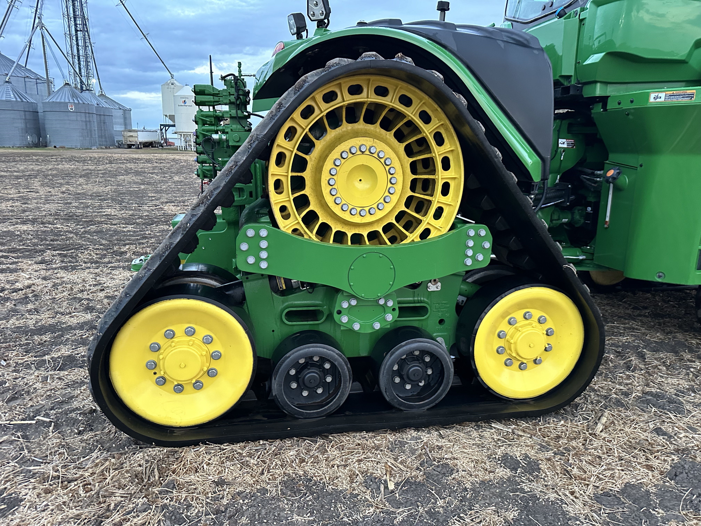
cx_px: 350
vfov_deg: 56.8
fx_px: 486
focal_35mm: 24
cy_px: 263
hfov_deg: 71.6
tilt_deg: -11.9
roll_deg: +2.4
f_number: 1.78
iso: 640
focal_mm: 6.86
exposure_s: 1/60
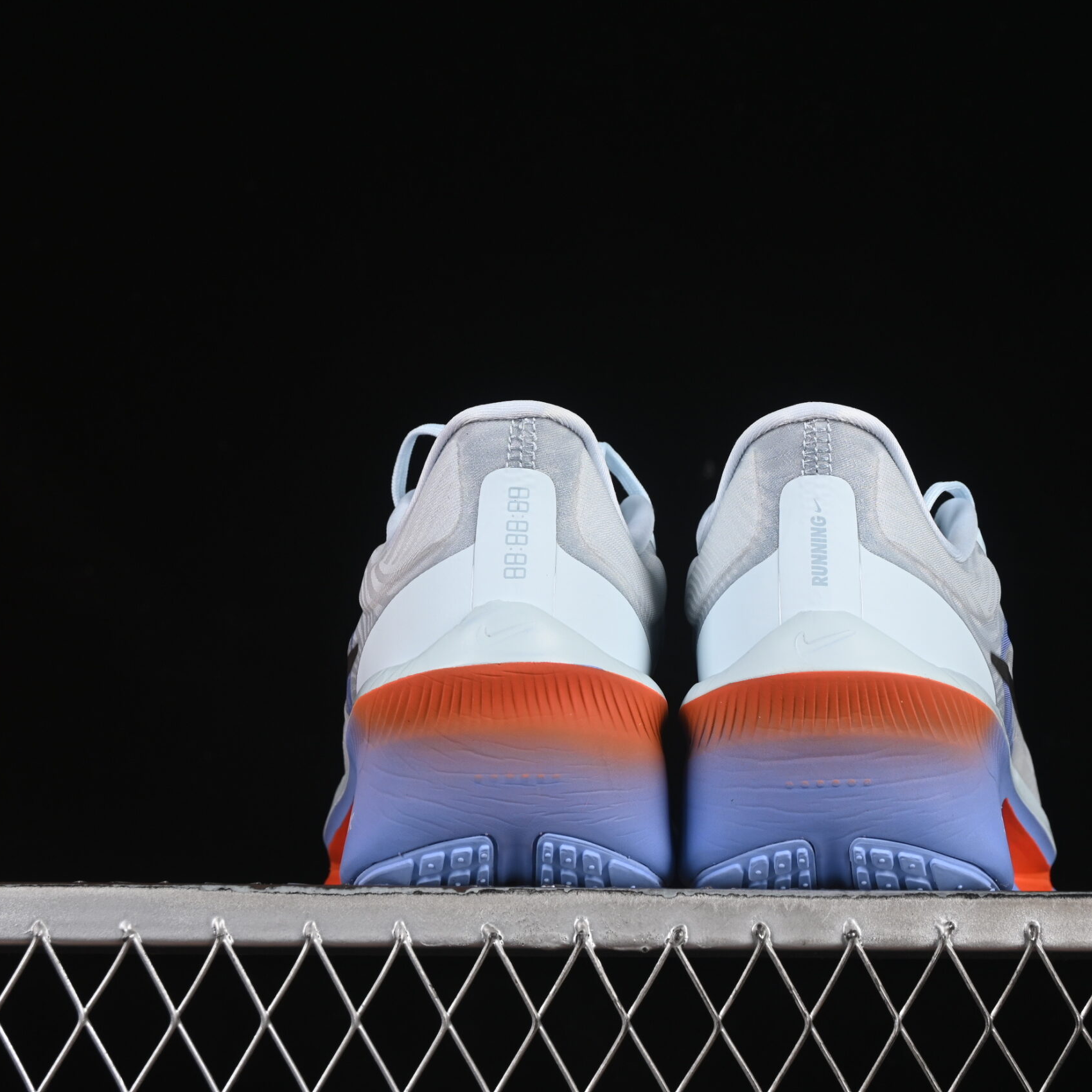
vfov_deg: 18.1
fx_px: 3426
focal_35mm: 96
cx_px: 680
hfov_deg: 18.1
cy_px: 546
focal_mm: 50
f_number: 8
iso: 160
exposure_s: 1/60
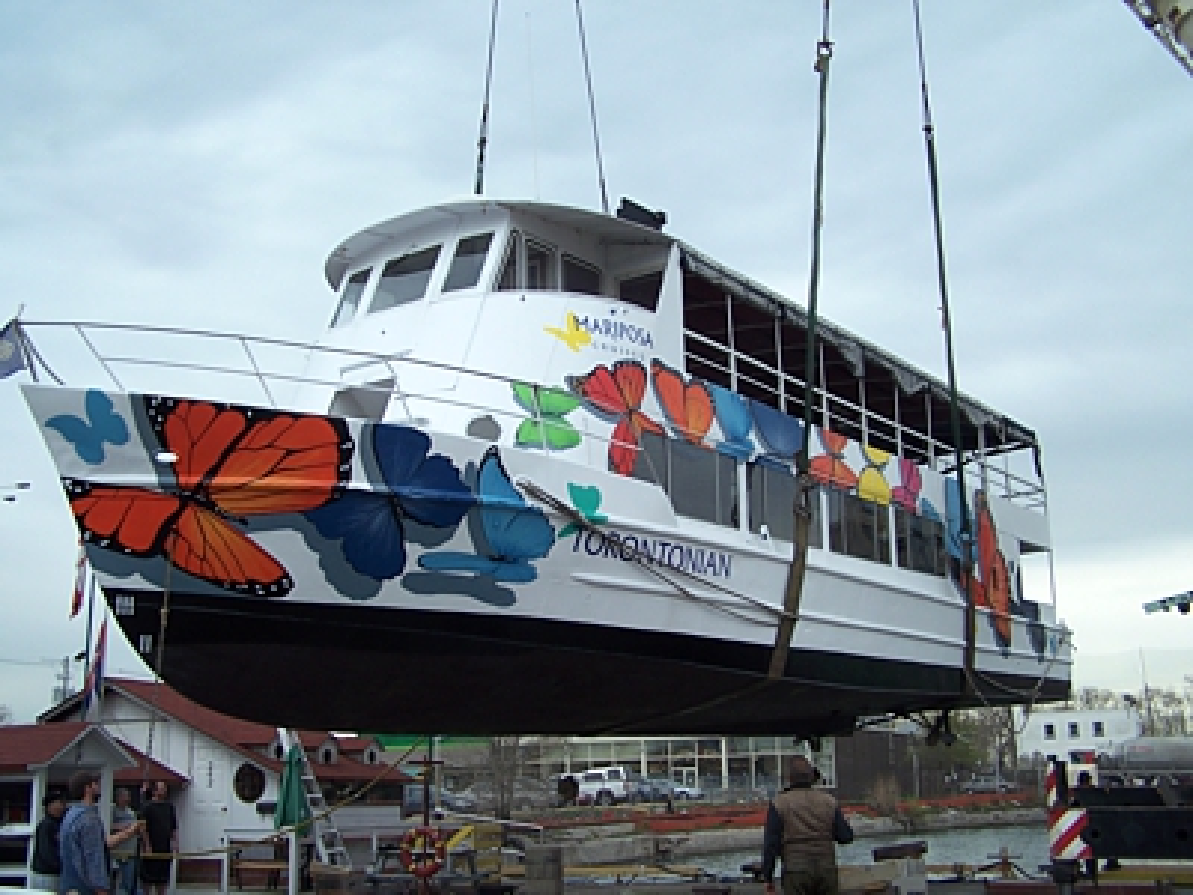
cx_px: 596
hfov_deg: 49.0
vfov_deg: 37.7
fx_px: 1310
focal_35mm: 38
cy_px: 448
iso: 80
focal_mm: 6.3
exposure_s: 1/1000
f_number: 2.8
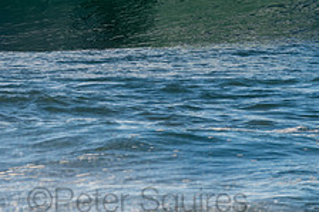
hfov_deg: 1.3
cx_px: 137
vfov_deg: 0.9
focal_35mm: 1584
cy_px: -36
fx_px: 14025
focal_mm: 500
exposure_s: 1/320
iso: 64
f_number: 10
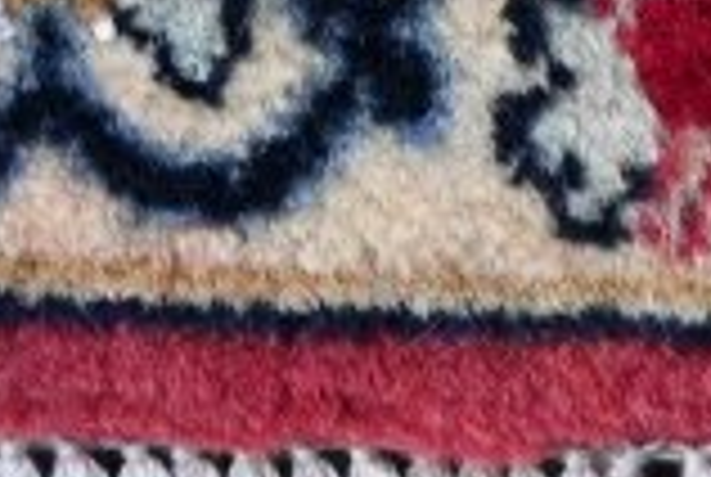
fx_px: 11239
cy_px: -950
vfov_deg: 2.4
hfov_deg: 3.6
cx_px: 1570
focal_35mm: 568
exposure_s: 1/125
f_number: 6.3
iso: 400
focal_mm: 50
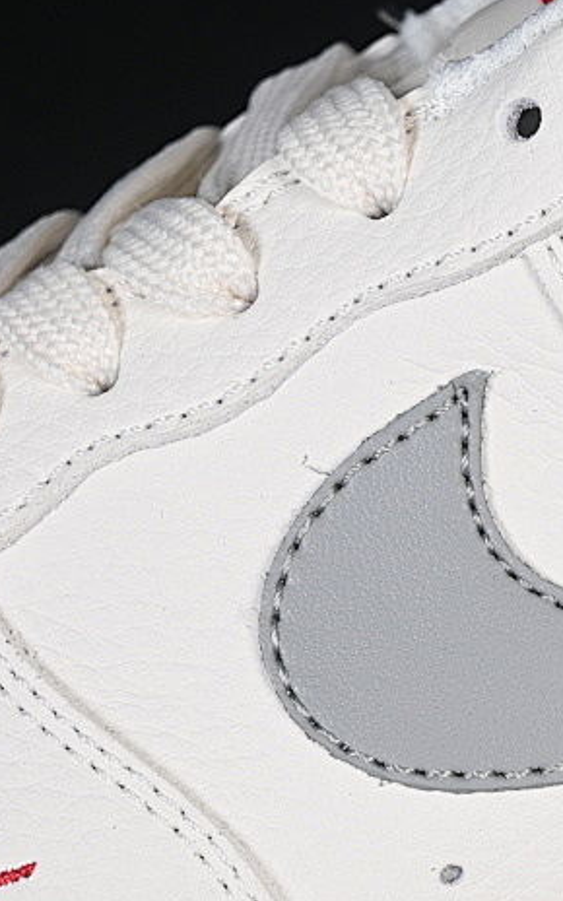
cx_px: 623
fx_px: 4370
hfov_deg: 7.3
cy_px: 643
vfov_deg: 11.7
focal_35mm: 178
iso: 160
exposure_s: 1/80
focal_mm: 50
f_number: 7.1
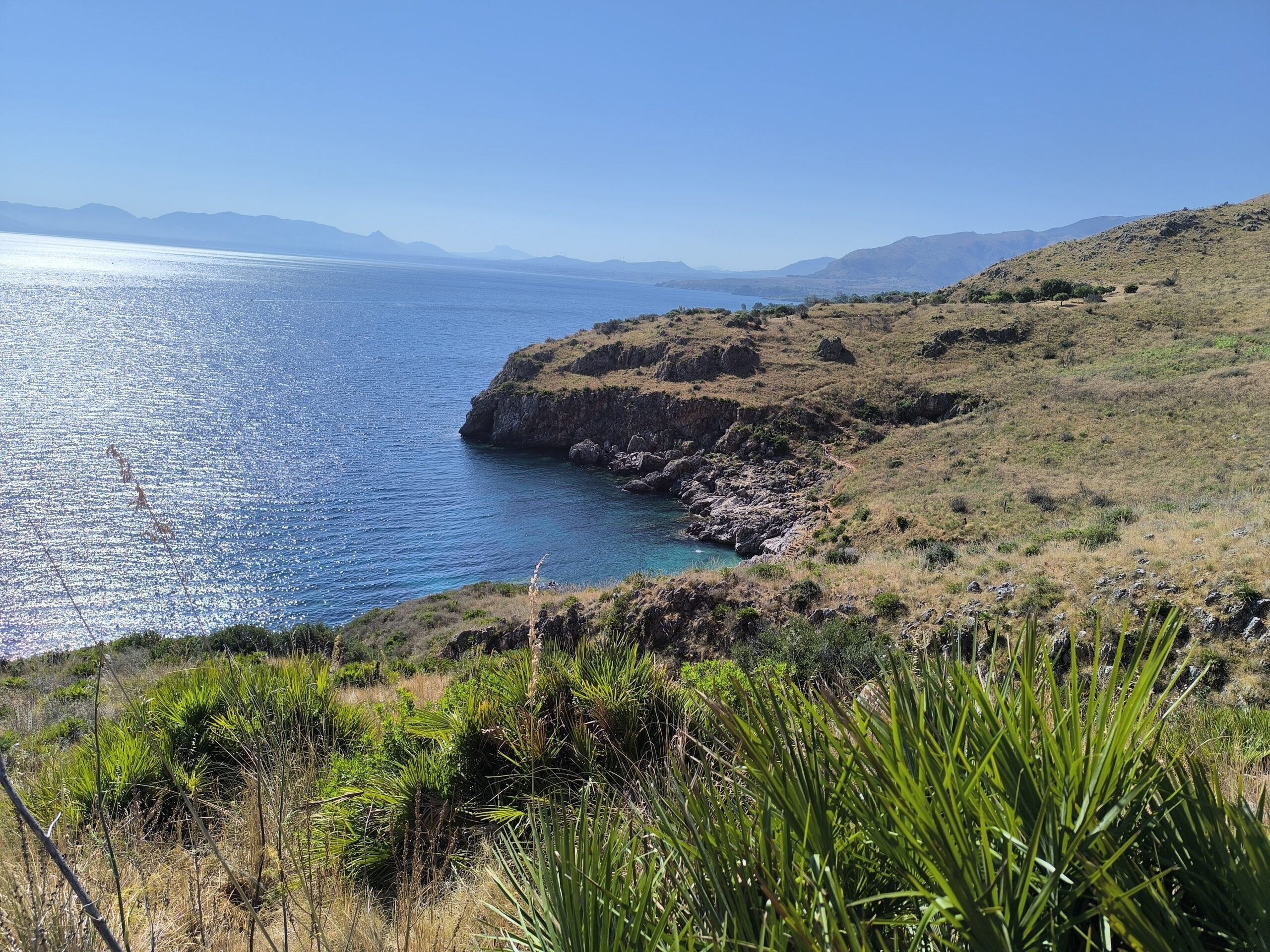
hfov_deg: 73.9
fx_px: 844
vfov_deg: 58.9
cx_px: 635
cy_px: 476
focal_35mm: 23
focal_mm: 6.14
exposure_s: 1/2473
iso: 50
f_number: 1.65
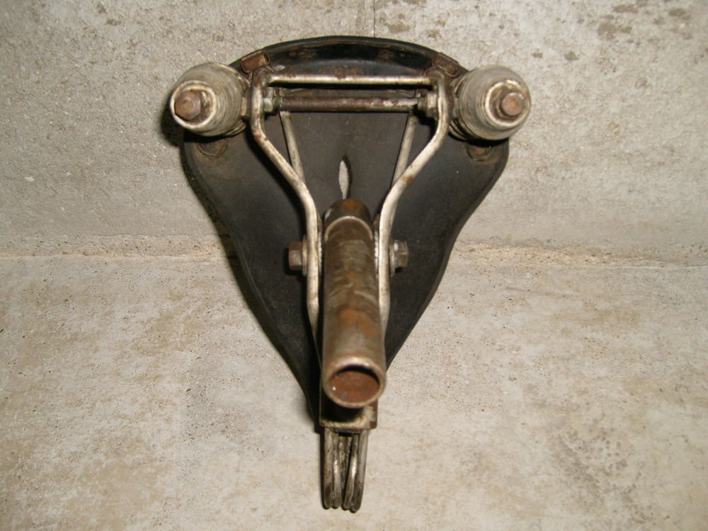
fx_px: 716
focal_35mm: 35
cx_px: 354
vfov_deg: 40.7
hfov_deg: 52.6
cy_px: 266
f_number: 2.8
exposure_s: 1/45
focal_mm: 5.8
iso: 100
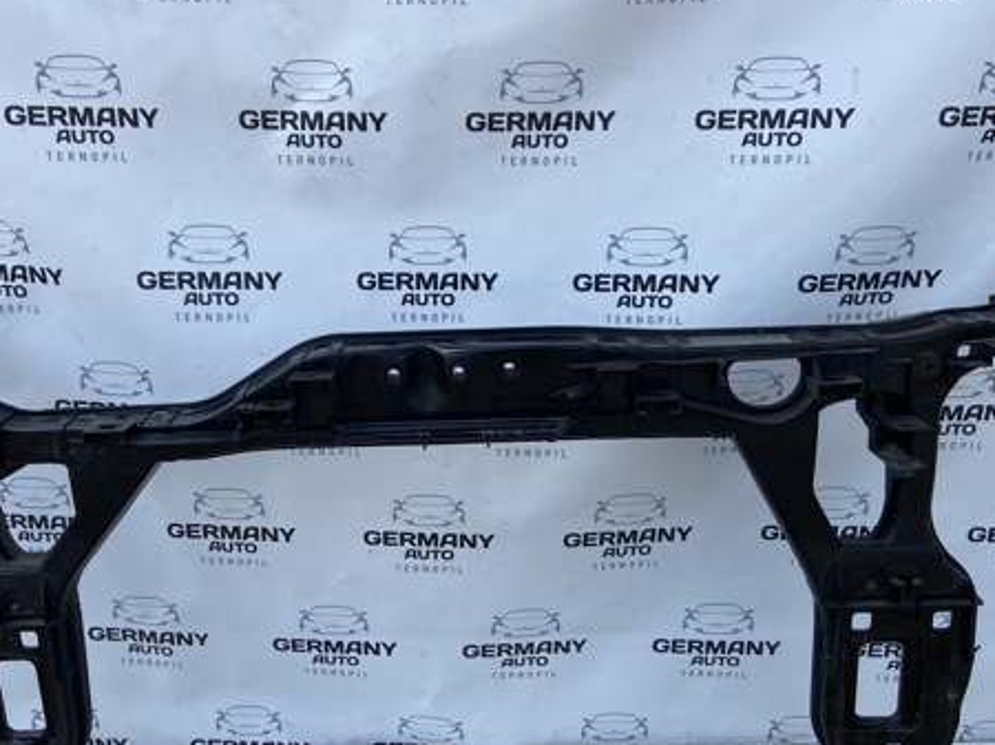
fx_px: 1063
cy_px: 445
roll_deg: +0.5
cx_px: 455
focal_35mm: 37
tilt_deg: -22.2
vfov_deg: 38.5
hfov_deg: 50.1
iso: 32
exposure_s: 1/1727
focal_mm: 4.25
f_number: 1.8
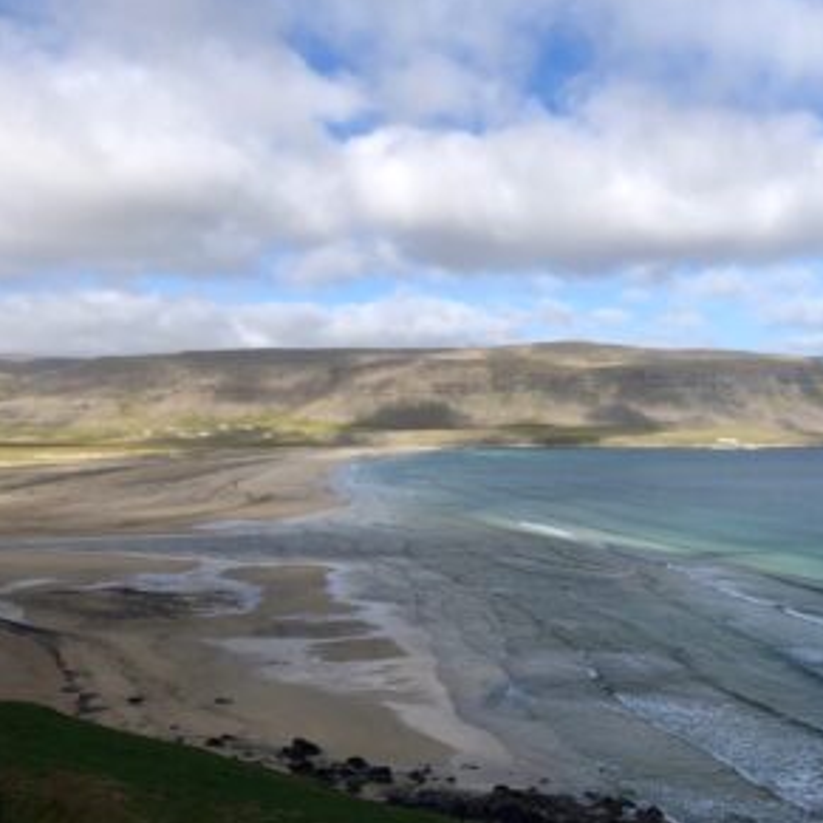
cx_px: 509
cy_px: 410
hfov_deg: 48.0
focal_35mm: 34
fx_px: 915
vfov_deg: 48.5
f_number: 1.8
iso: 20
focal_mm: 3.99
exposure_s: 1/1333
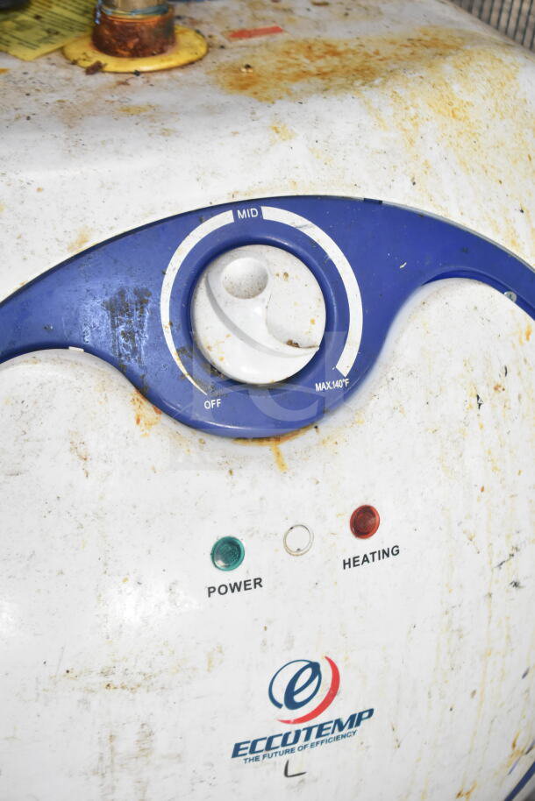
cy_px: 400
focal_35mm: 82
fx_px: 1838
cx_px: 268
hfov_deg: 16.6
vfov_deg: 24.6
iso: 1600
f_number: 5.6
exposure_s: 1/125
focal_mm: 55
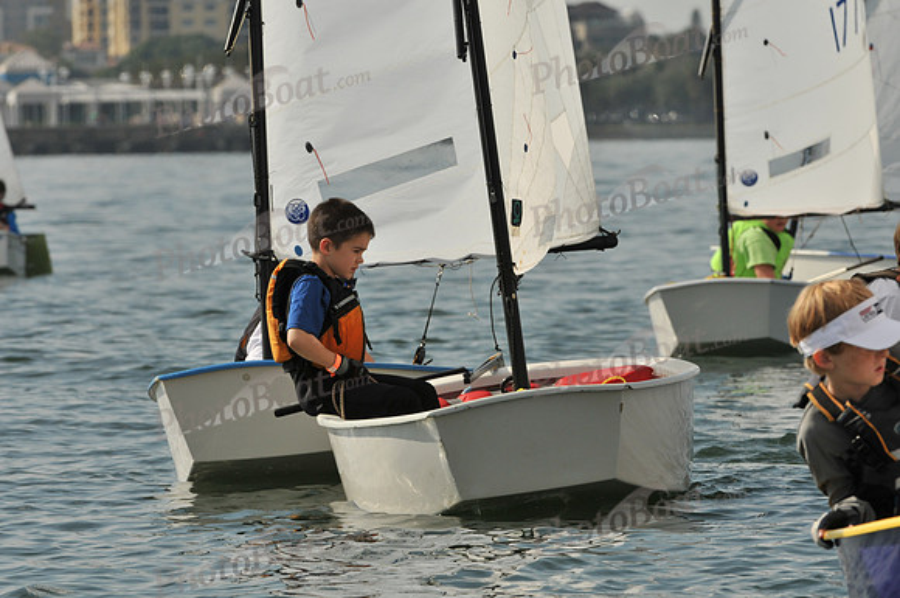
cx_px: 450
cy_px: 299
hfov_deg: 4.9
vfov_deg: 3.3
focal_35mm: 420
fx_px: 10485
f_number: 10
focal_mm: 280
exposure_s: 1/640
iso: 200
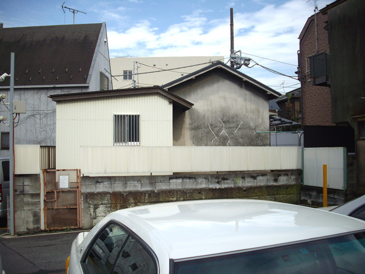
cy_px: 137
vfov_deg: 38.7
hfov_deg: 50.1
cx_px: 182
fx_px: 390
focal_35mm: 37
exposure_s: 1/320
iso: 80
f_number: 5.6
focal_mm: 6.2
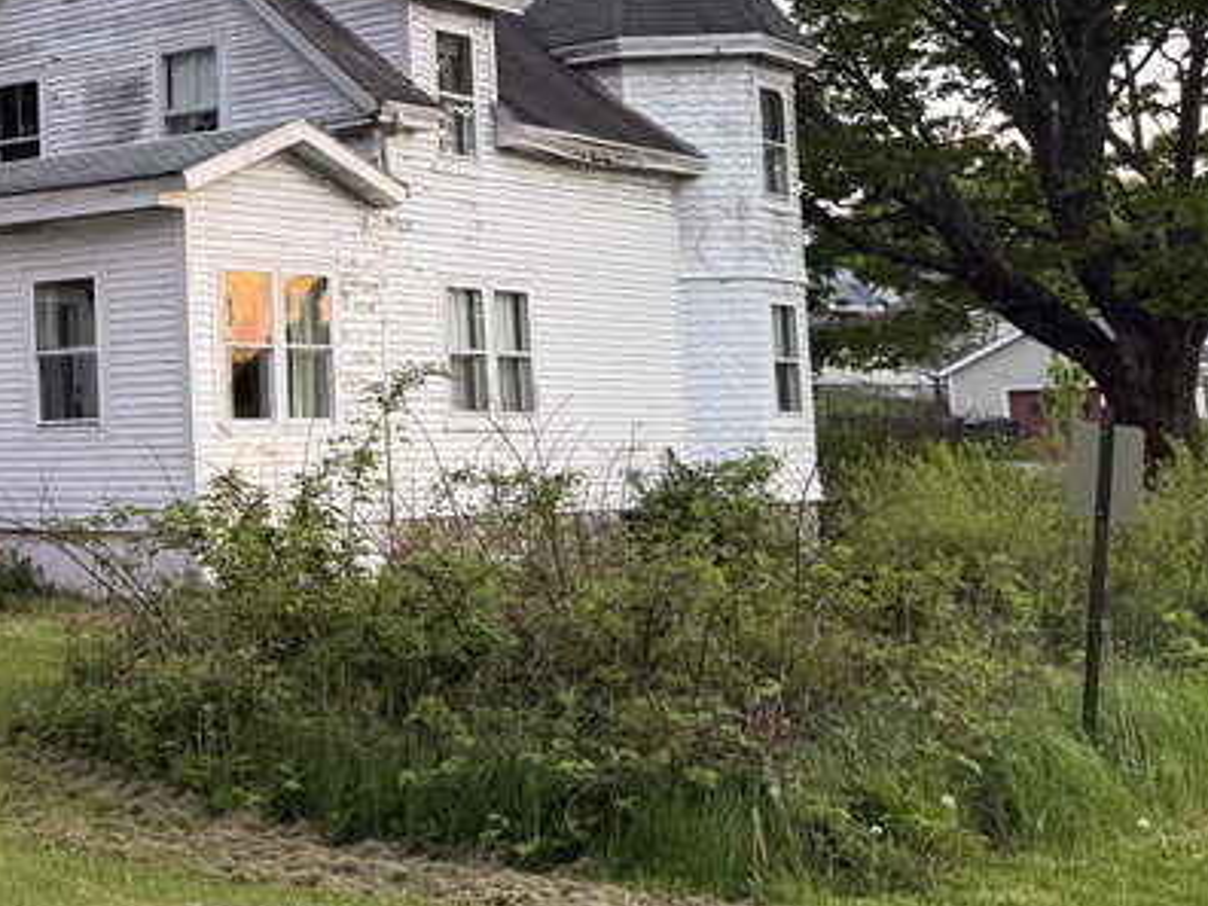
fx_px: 2164
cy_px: 271
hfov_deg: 27.7
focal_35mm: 62
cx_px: -207
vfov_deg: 23.5
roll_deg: +1.0
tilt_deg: +4.6
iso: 250
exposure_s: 1/60
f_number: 1.78
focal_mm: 6.76
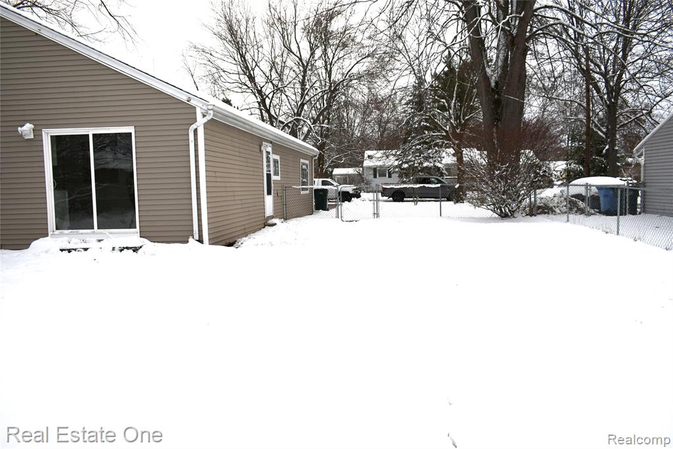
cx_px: 336
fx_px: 505
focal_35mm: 27
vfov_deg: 47.9
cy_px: 224
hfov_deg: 67.4
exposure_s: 1/200
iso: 400
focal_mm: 18
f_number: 5
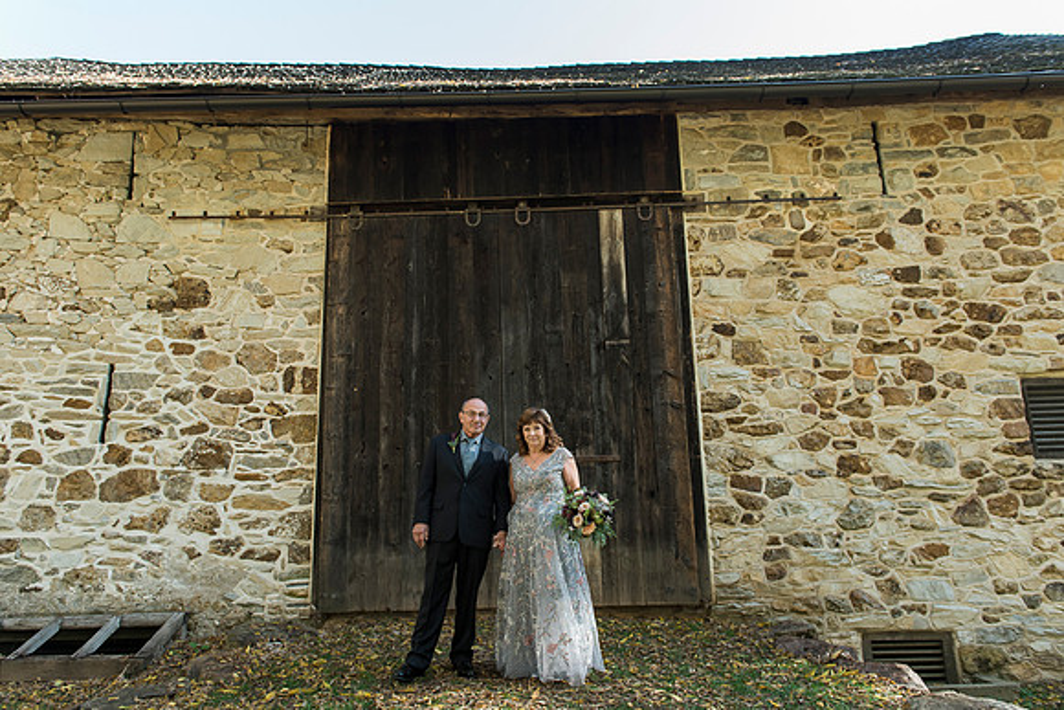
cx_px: 520
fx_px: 737
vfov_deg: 51.4
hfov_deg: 71.6
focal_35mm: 25
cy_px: 355
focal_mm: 24
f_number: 4
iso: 400
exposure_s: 1/200
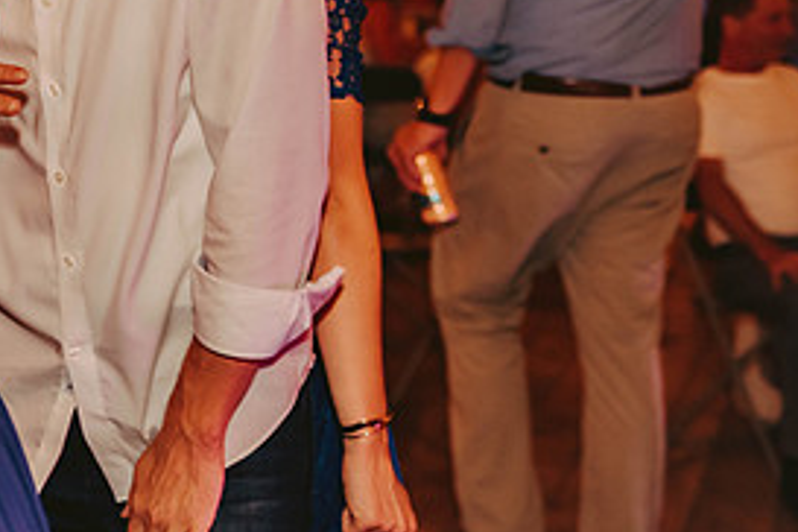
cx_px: 44
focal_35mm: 102
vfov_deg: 13.3
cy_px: 54
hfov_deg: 19.6
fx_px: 2261
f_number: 2.8
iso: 1250
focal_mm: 48
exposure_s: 1/125
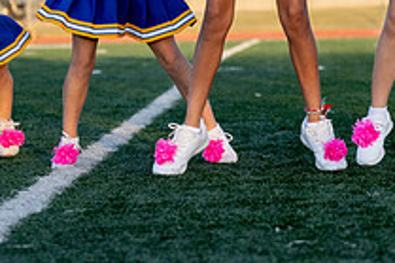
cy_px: -78
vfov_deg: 6.0
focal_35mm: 227
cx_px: 339
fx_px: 2489
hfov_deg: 9.0
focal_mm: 70
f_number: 2.8
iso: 500
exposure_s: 1/2500
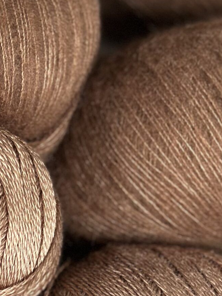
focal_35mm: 141
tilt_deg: -42.2
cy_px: 134
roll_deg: +2.3
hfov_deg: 10.5
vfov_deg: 14.0
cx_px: 72
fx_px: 1205
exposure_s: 1/60
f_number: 1.78
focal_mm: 6.86
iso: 200
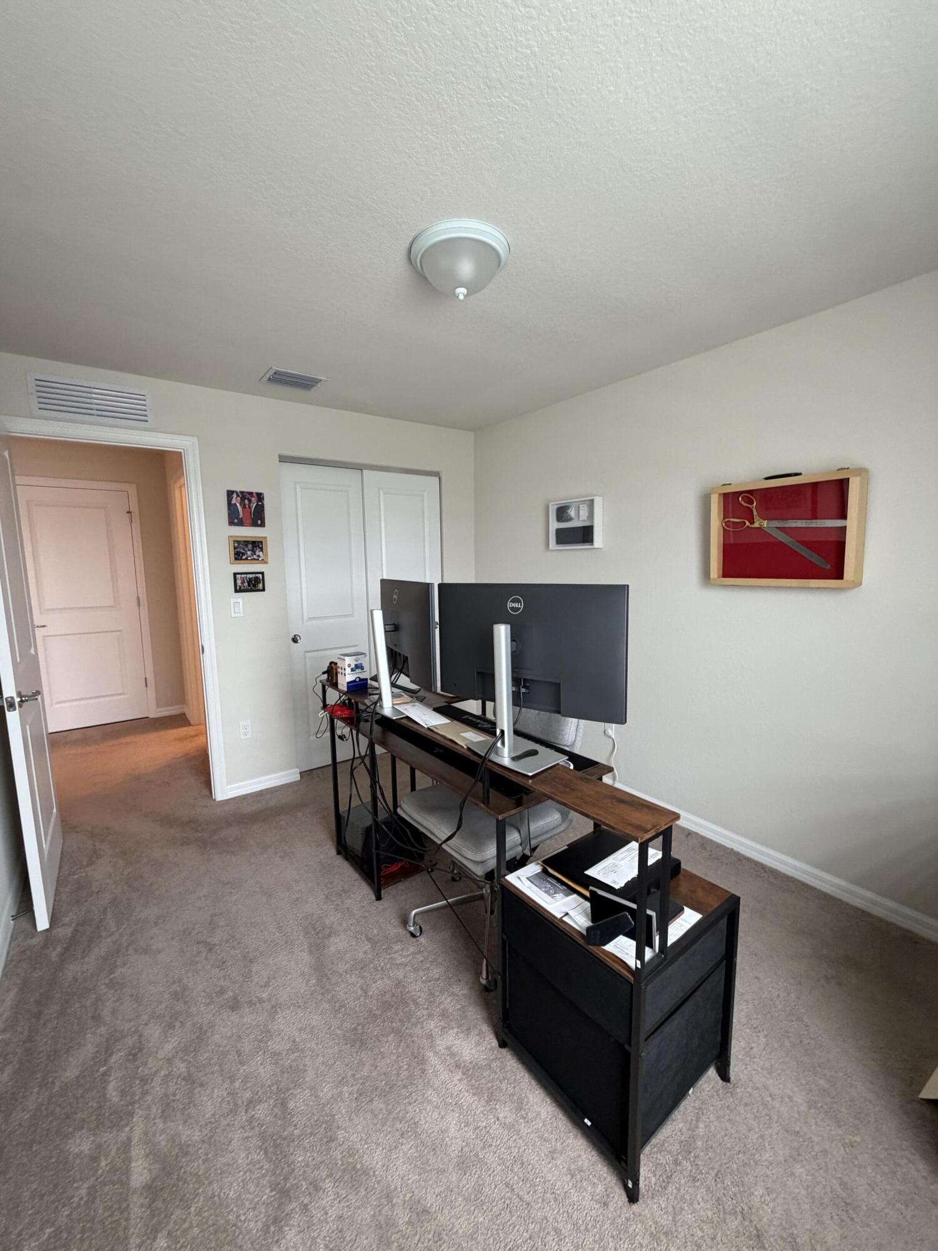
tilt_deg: -8.0
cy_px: 626
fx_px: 506
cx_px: 469
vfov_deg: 102.1
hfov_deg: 85.7
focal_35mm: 14
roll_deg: +0.7
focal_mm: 2.22
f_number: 2.2
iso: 250
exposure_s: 1/60
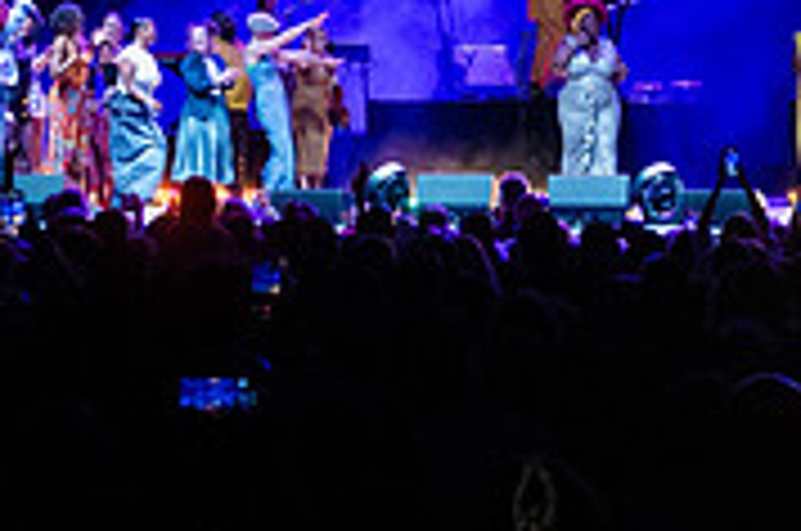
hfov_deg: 13.1
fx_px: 3487
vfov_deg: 8.7
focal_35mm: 157
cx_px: 531
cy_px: 97
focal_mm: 48
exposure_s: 1/320
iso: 6400
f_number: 3.5
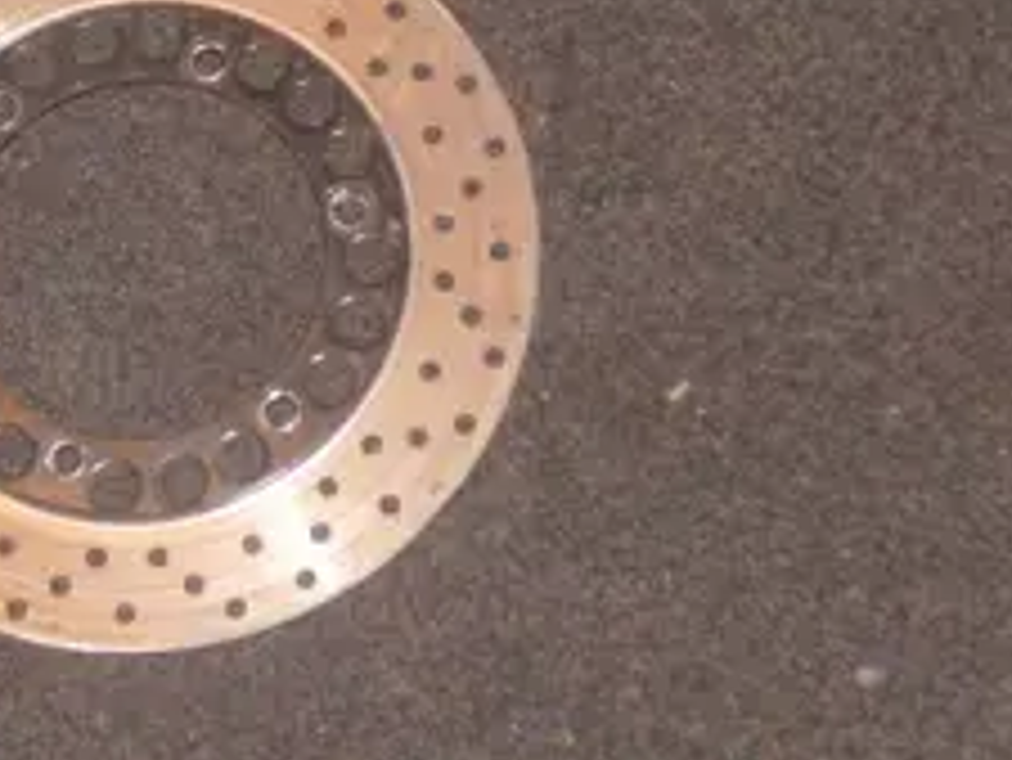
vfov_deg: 11.2
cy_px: 225
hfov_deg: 14.9
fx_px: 3861
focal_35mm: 132
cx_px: 220
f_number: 3.7
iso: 300
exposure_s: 1/60
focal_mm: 10.36
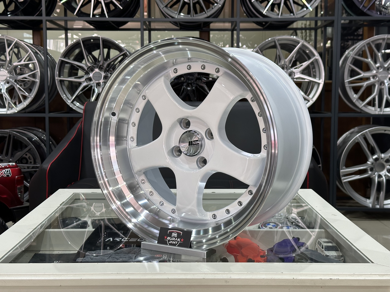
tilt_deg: -5.5
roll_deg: +0.2
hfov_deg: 39.7
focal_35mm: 48
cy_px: 146
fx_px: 541
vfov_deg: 30.3
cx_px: 195
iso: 80
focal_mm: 6.86
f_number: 1.78
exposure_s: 1/50
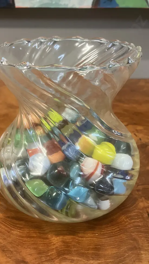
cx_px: 61
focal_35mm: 32
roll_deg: +0.1
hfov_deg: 36.6
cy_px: 128
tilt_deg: -26.7
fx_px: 225
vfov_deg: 61.0
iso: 250
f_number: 1.8
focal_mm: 3.99
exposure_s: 1/50
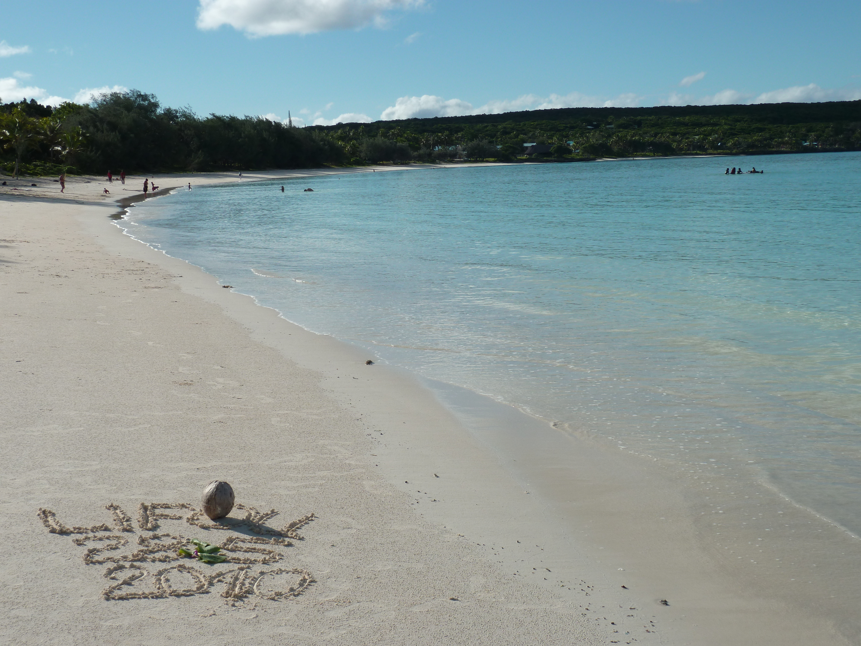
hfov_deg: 42.9
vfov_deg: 32.9
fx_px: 1094
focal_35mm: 44
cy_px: 323
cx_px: 430
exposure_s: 1/1300
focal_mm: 7.3
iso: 80
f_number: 3.7
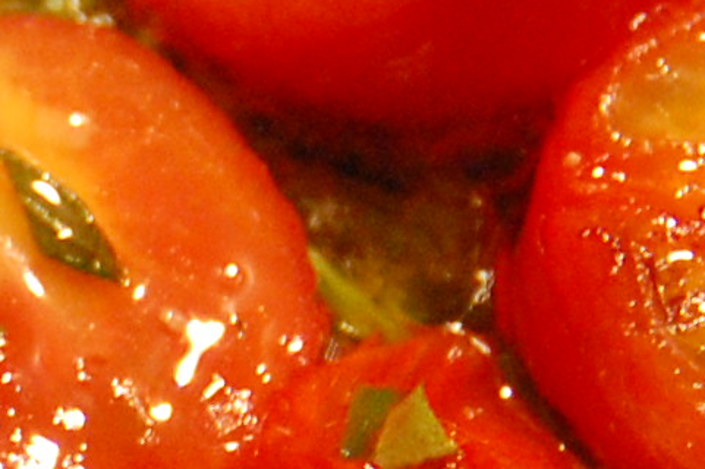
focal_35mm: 656
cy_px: 507
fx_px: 12837
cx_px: -375
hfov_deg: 3.1
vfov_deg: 2.1
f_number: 5
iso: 1600
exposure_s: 1/60
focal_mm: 70
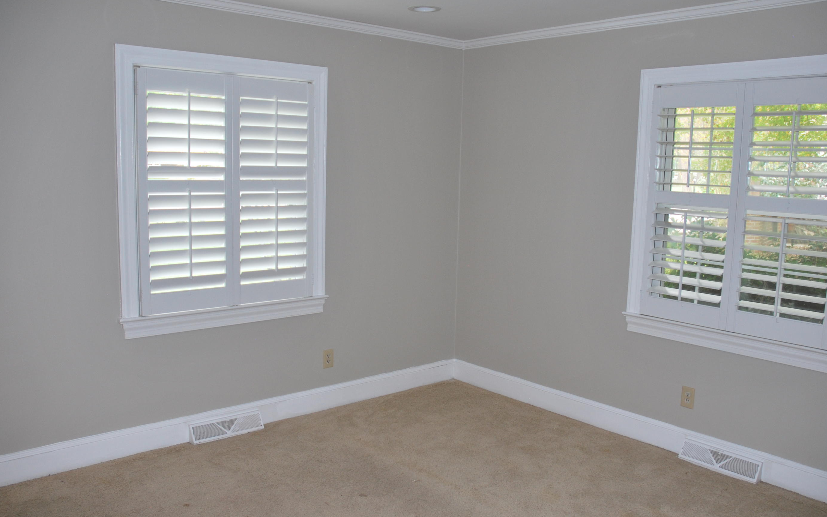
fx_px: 676
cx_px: 421
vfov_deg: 41.8
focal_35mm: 30
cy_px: 262
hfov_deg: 62.9
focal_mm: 18
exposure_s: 1/60
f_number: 4
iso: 200
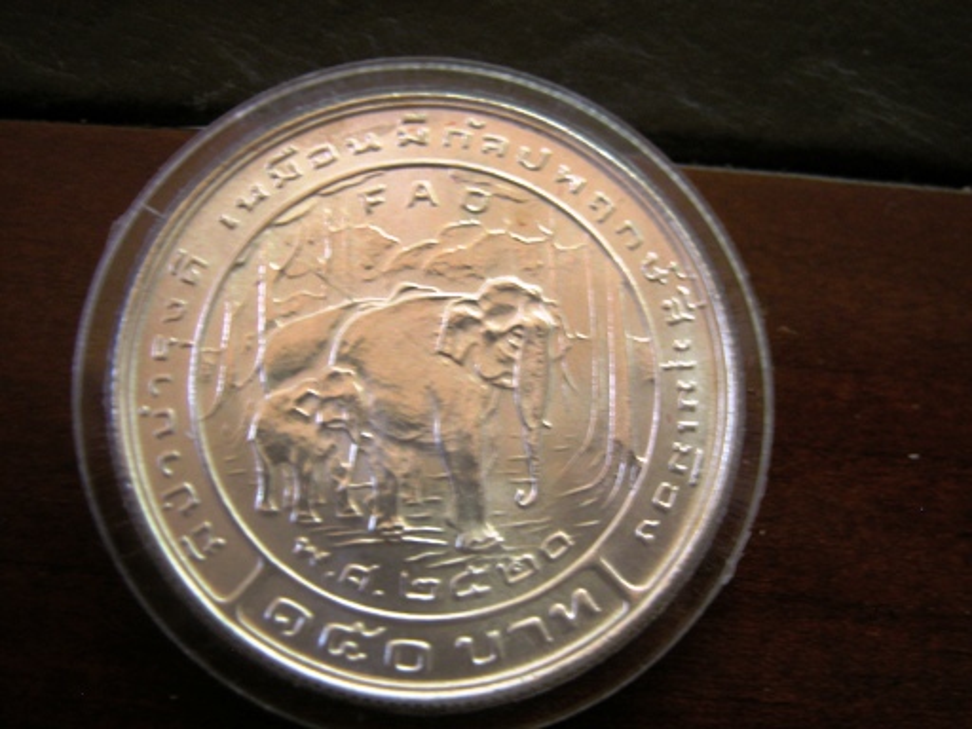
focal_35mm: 62
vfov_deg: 23.7
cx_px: 486
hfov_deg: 31.2
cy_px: 364
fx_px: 1741
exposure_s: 1/4.3
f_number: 3.2
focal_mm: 15.7
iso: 200
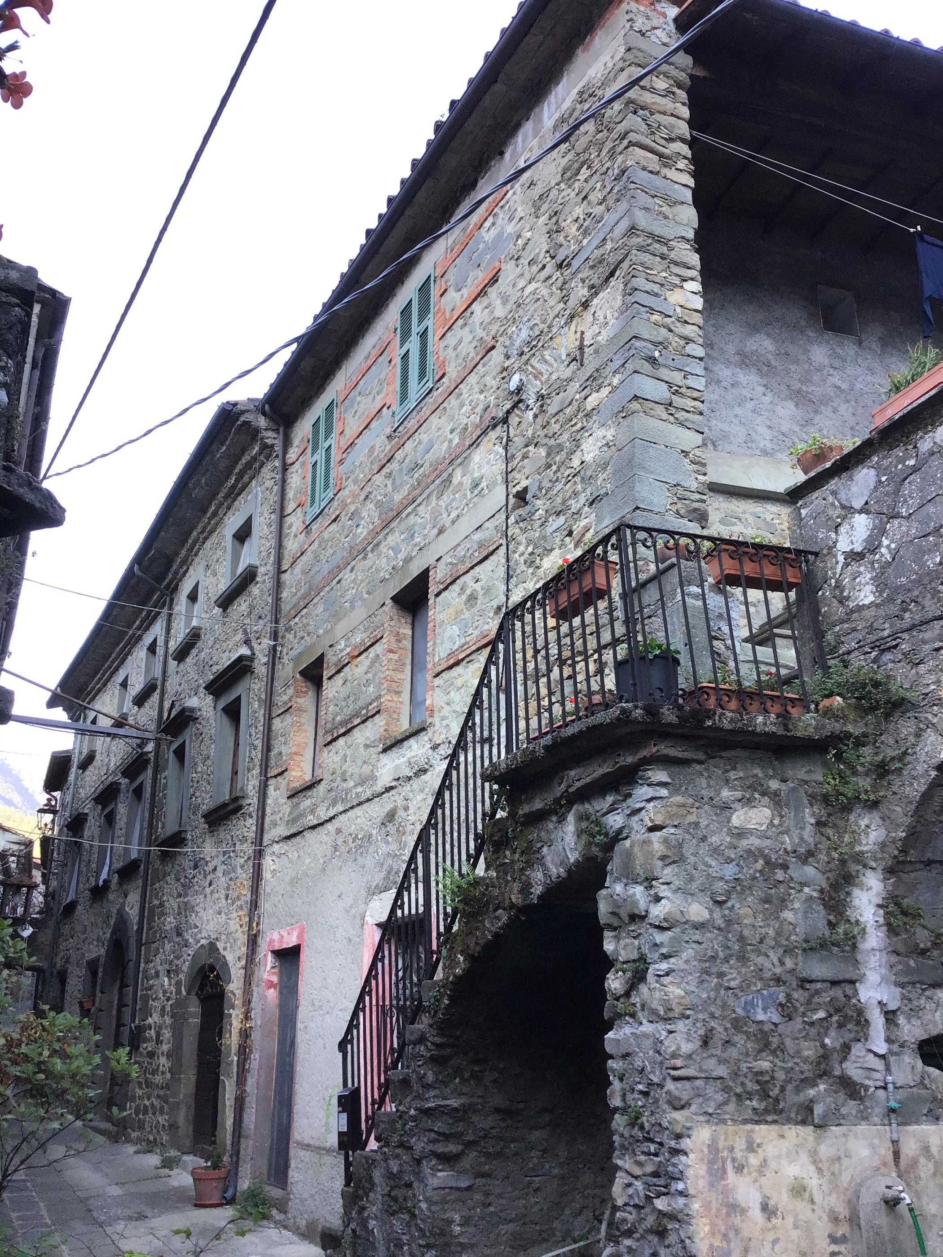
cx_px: 472
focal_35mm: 31
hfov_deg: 45.4
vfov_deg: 58.4
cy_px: 628
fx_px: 1126
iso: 40
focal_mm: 3.3
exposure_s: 1/100
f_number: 2.4
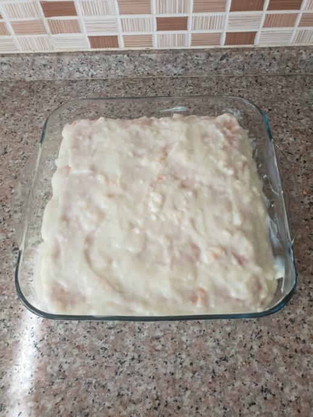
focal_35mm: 26
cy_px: 208
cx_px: 156
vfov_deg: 67.3
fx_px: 313
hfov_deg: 53.1
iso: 50
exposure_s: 1/50
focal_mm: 4.3
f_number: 2.4
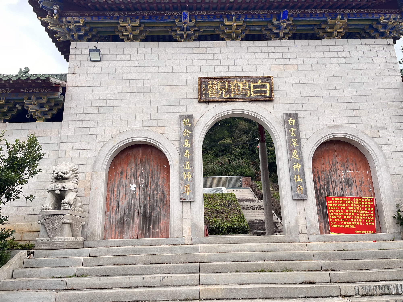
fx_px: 303
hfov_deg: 67.3
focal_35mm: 26
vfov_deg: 53.1
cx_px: 202
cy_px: 151
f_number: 1.6
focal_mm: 5.1
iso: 50
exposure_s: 1/122
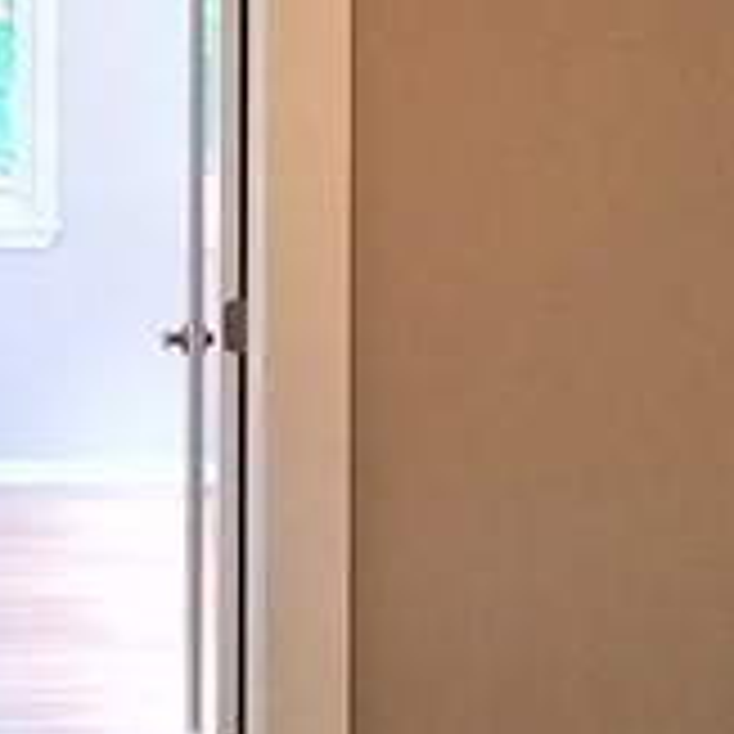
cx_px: 32
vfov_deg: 12.1
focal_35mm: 144
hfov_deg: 12.0
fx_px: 3455
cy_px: 248
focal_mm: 4.25
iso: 160
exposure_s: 1/60
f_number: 1.7
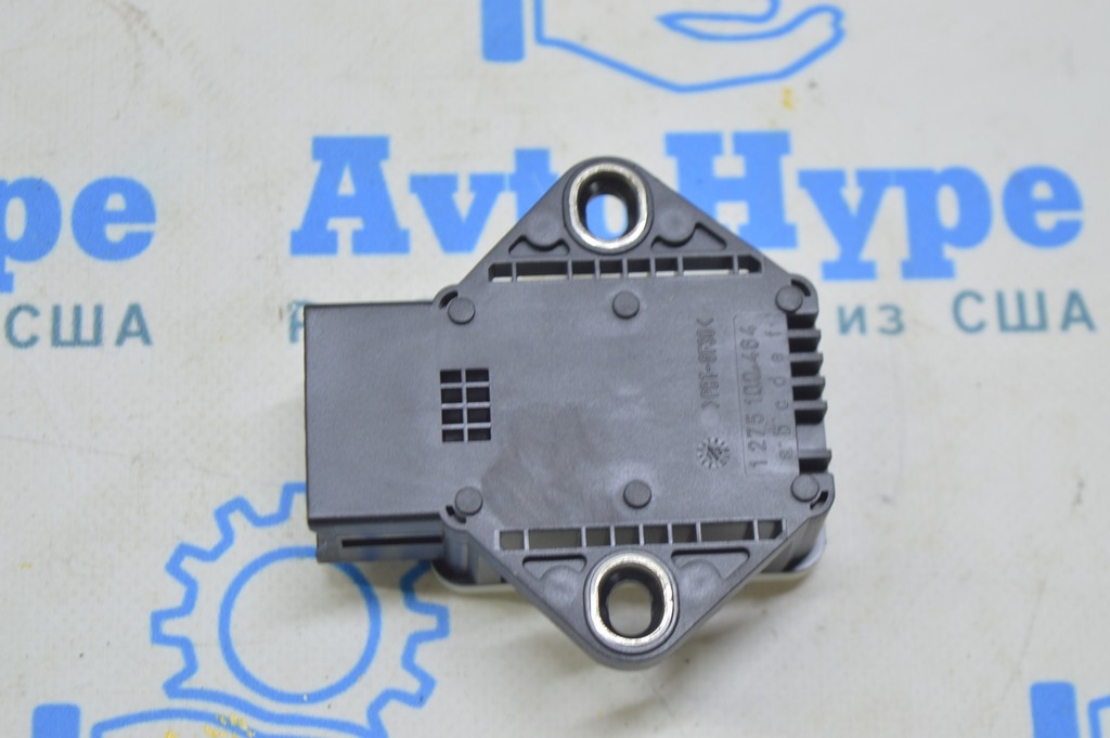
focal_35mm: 82
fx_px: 2542
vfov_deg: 16.5
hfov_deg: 24.6
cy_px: 369
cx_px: 555
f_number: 5.6
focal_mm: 55
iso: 400
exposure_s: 1/20
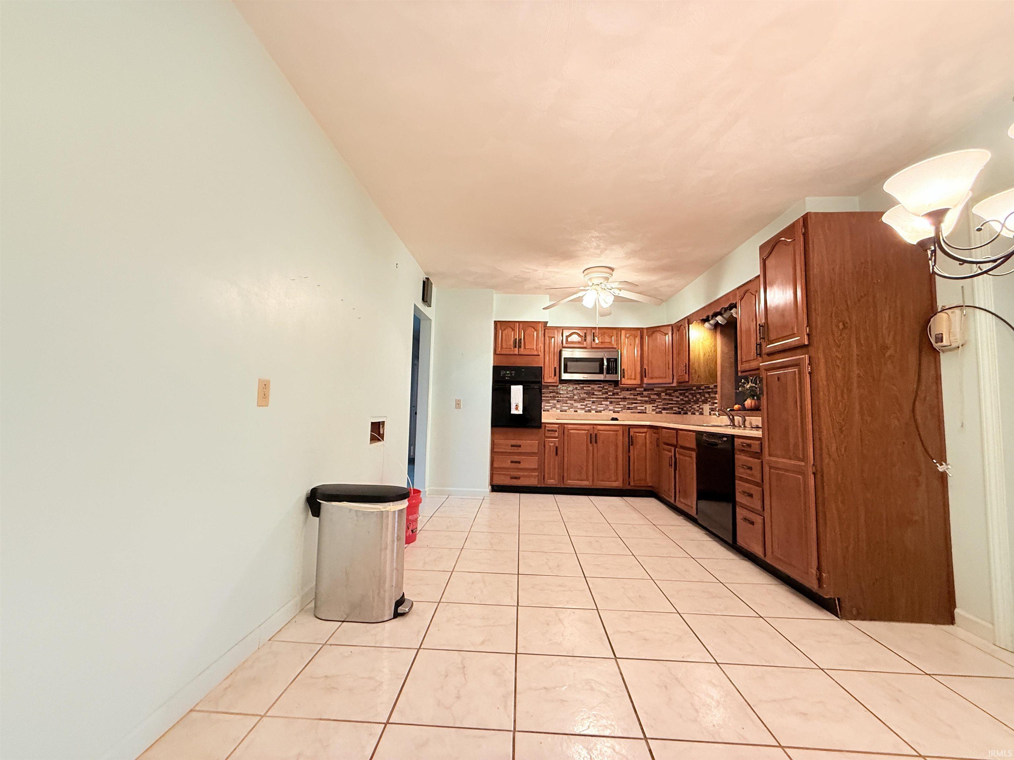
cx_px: 507
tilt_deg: +5.7
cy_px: 380
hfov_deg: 102.1
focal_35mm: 14
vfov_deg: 85.7
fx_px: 410
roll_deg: -1.3
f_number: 2.2
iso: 320
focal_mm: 2.22
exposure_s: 1/60
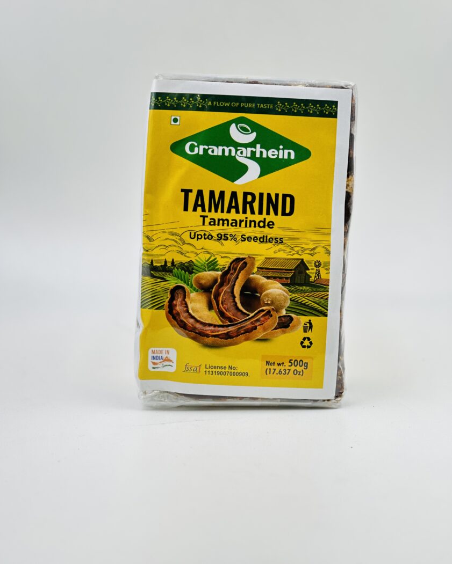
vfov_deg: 23.6
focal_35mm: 81
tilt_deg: -14.3
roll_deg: +0.2
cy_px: 261
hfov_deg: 18.9
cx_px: 224
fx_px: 1354
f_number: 2.8
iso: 50
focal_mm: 9
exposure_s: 1/100
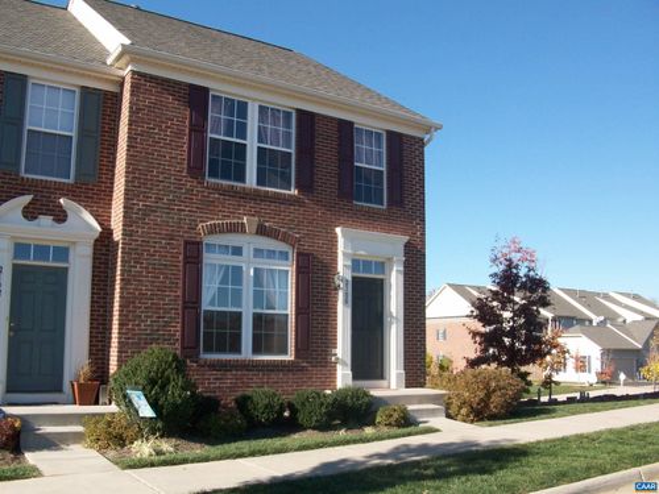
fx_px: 647
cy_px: 247
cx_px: 330
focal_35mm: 34
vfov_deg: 41.8
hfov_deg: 54.0
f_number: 5.5
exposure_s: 1/214
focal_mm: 5.7
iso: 64
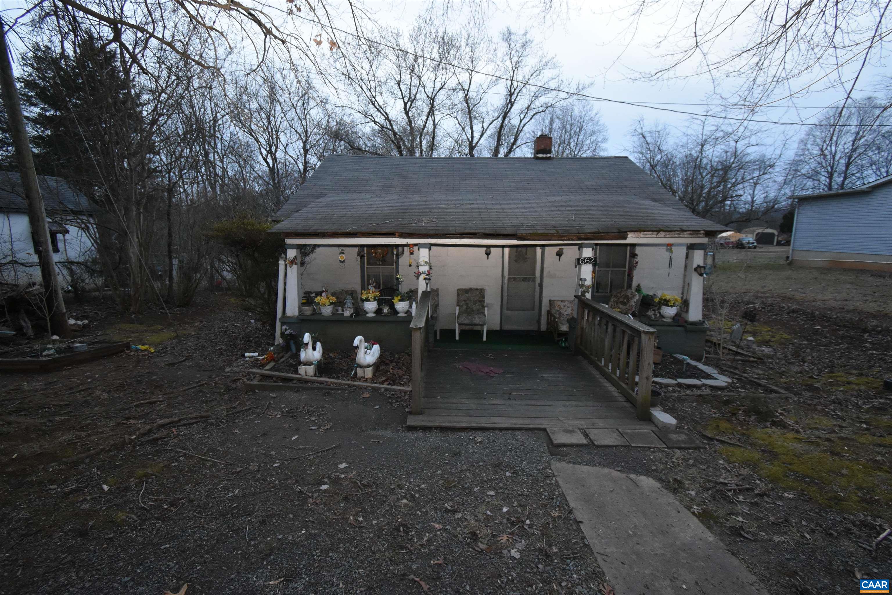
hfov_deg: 100.4
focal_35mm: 15
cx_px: 446
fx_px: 372
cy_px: 298
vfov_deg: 77.3
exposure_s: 1/60
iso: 2000
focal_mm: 10
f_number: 4.5
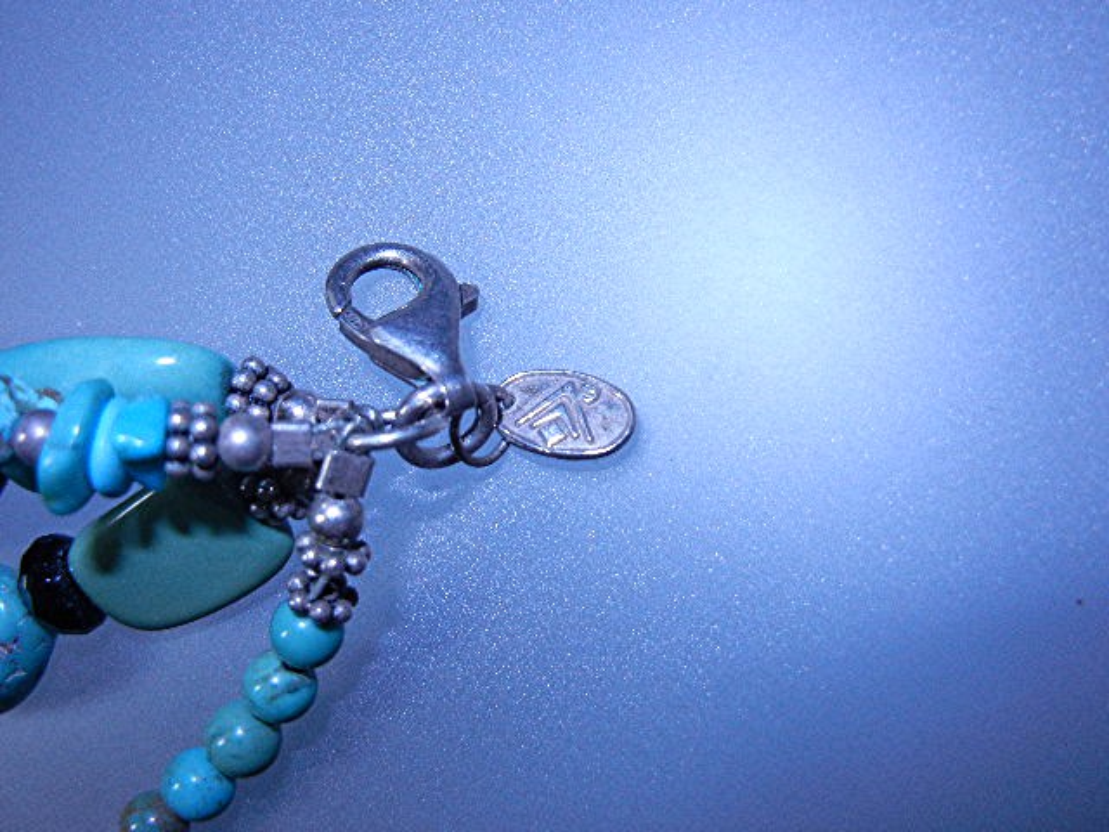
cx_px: 554
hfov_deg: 47.9
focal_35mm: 39
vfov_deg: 36.8
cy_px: 416
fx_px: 1249
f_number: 7.4
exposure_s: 1/30
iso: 200
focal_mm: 7.1
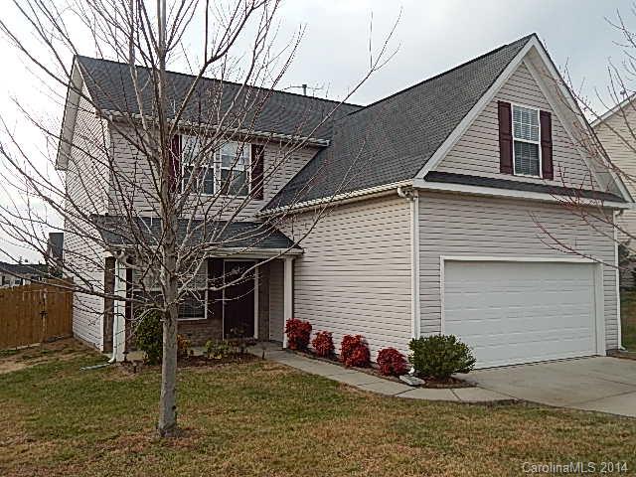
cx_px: 318
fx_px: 570
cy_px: 238
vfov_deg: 45.4
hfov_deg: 58.4
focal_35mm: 31
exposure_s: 1/400
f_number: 3.2
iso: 125
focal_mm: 5.6
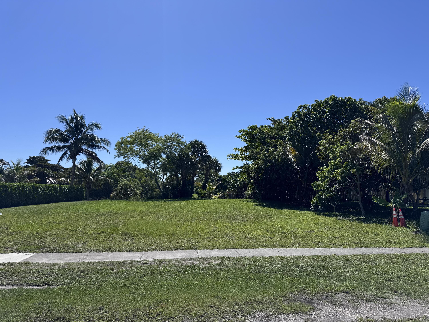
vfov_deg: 56.8
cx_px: 214
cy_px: 161
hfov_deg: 71.6
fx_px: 297
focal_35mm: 24
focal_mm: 6.76
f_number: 1.78
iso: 80
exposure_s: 1/6410
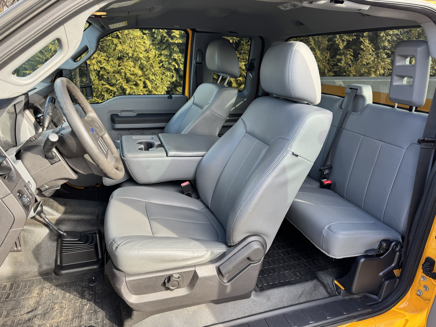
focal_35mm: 24
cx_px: 218
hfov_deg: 71.6
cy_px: 164
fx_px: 302
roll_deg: -2.3
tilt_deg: -21.7
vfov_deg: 56.8
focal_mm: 6.76
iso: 64
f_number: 1.78
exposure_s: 1/156
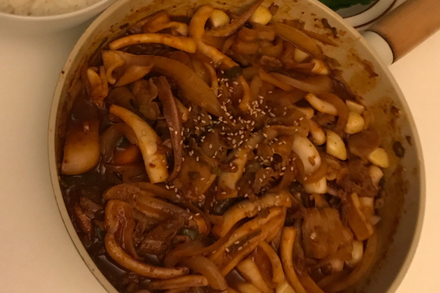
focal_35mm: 50
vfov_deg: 26.7
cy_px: 75
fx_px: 611
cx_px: 180
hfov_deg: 39.5
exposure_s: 1/5
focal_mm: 3.99
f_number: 1.8
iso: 100
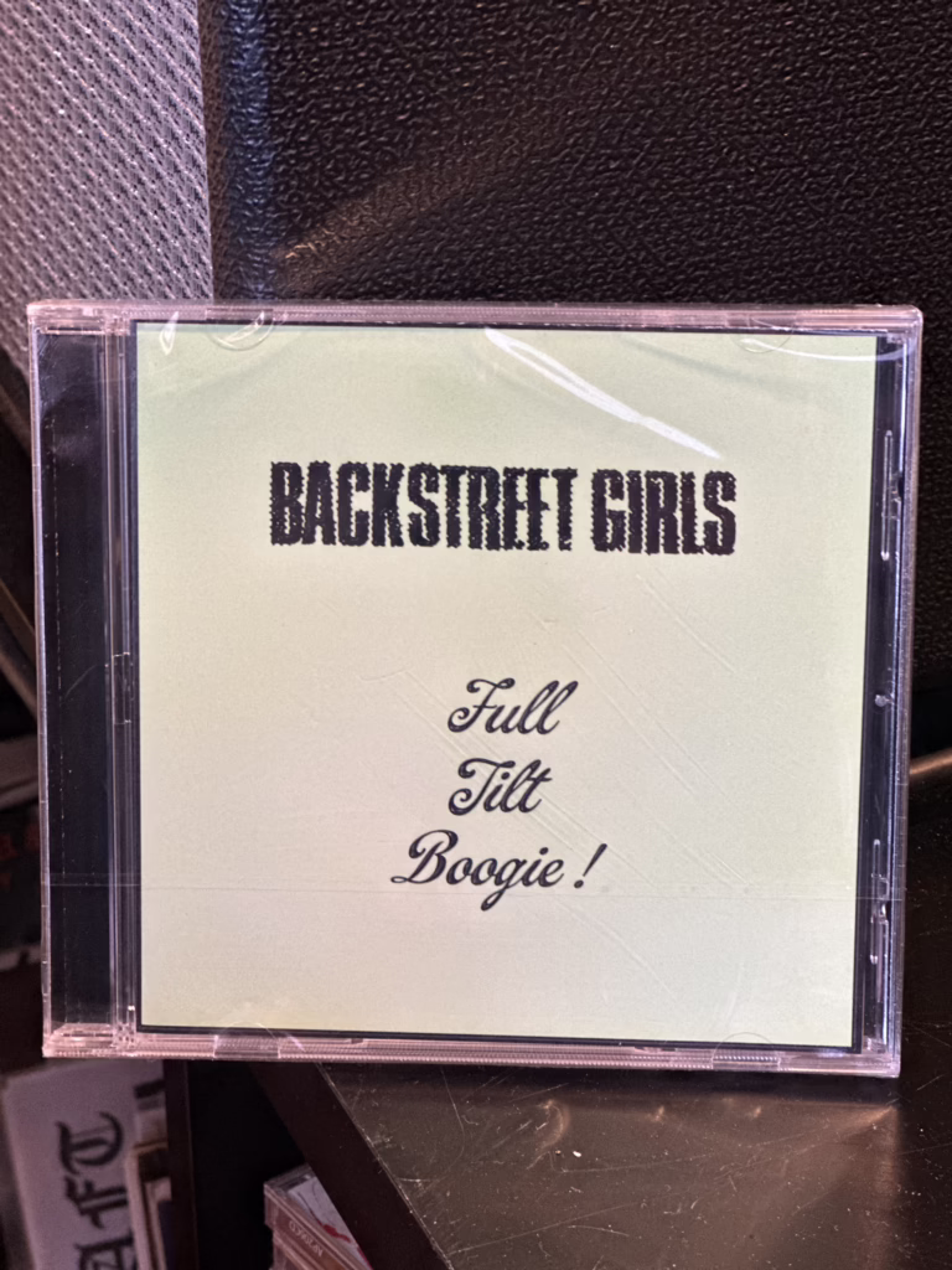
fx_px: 2824
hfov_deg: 19.1
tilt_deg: -25.7
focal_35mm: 77
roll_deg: -1.1
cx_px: 476
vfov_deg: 25.3
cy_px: 635
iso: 400
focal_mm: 9
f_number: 2.8
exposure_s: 1/14
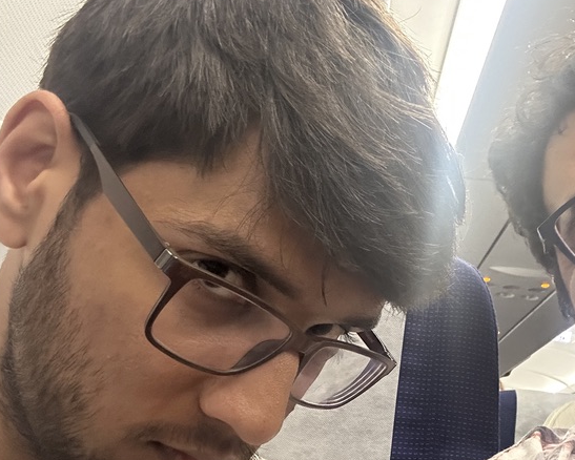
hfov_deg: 42.3
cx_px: 440
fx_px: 715
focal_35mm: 42
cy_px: 304
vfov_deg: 35.4
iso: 400
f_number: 1.9
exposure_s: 1/28
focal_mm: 2.69
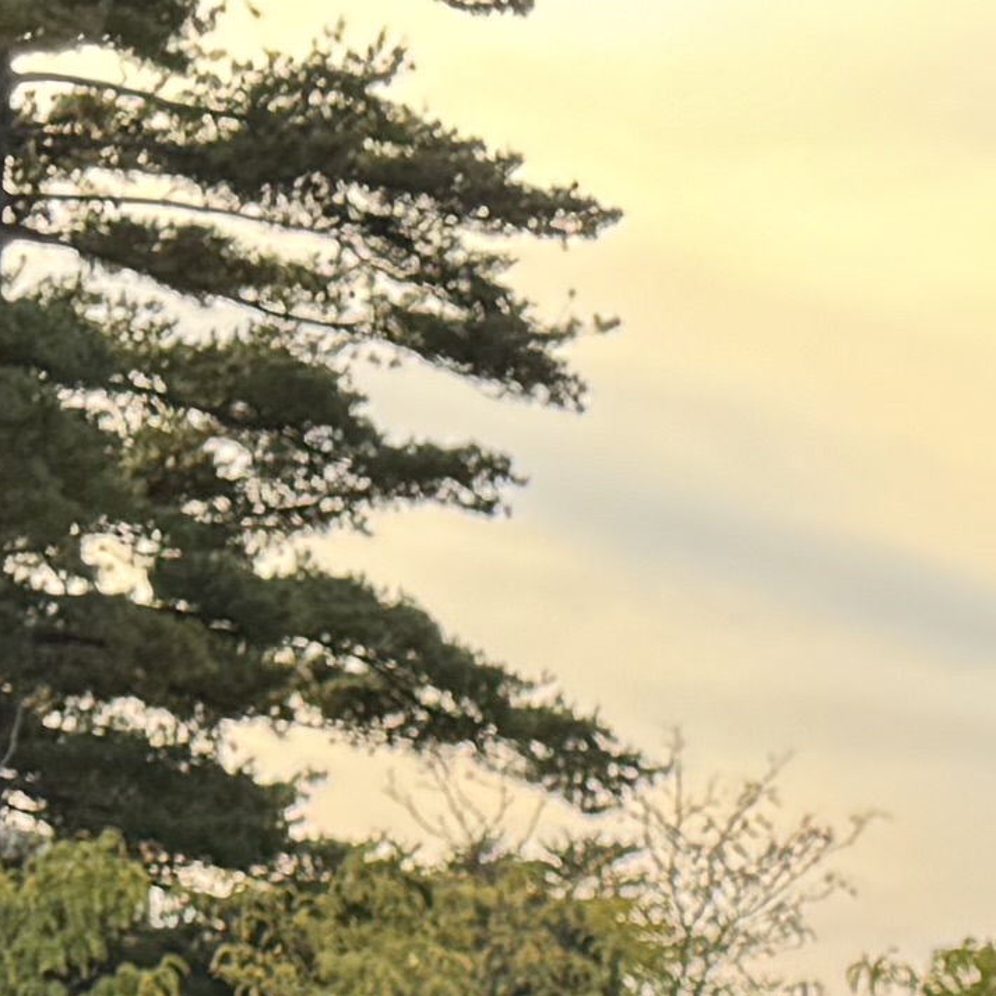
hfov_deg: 9.5
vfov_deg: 8.8
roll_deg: -1.8
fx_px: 5534
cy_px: 2812
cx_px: 2125
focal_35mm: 170
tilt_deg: -15.0
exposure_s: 1/604
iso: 80
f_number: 1.78
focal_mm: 6.76
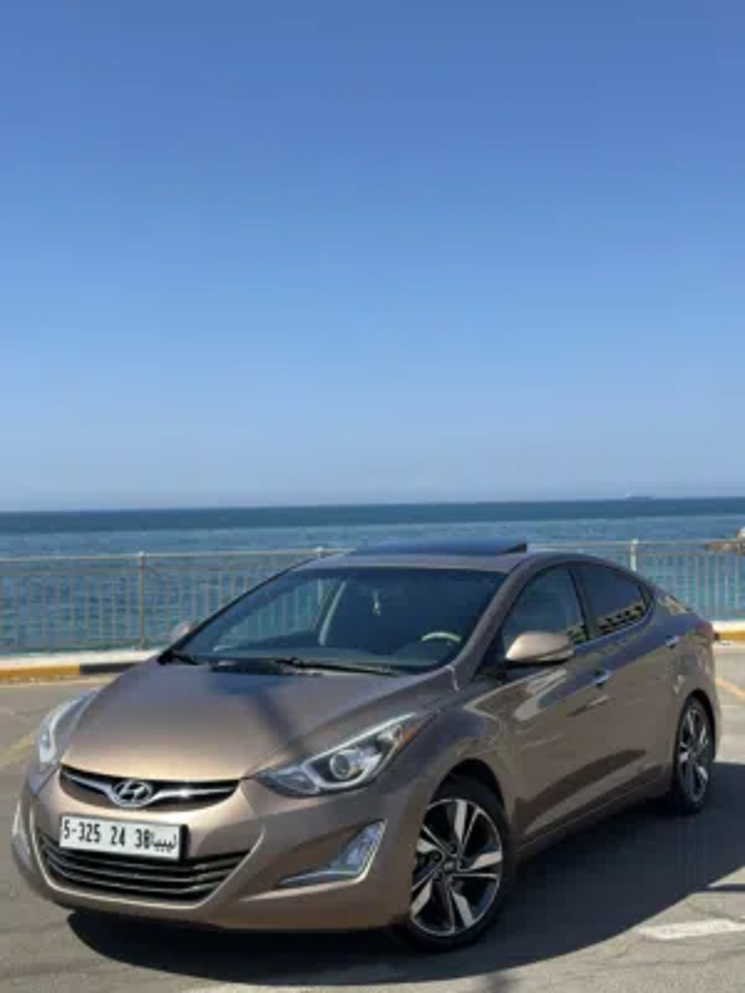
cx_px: 372
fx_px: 1377
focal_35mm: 48
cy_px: 496
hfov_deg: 30.3
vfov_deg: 39.7
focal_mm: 6.86
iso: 80
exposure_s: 1/5882
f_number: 1.78
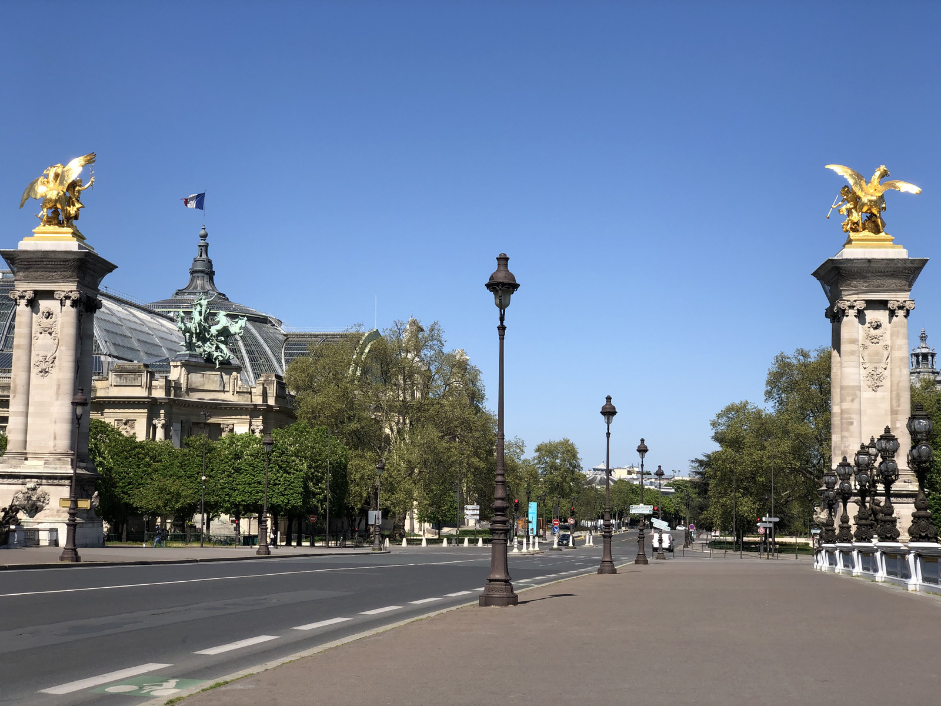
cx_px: 470
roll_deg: -0.7
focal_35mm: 52
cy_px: 353
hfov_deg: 36.8
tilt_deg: +6.2
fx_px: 1414
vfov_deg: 28.0
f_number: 2.4
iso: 16
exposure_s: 1/1372
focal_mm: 6
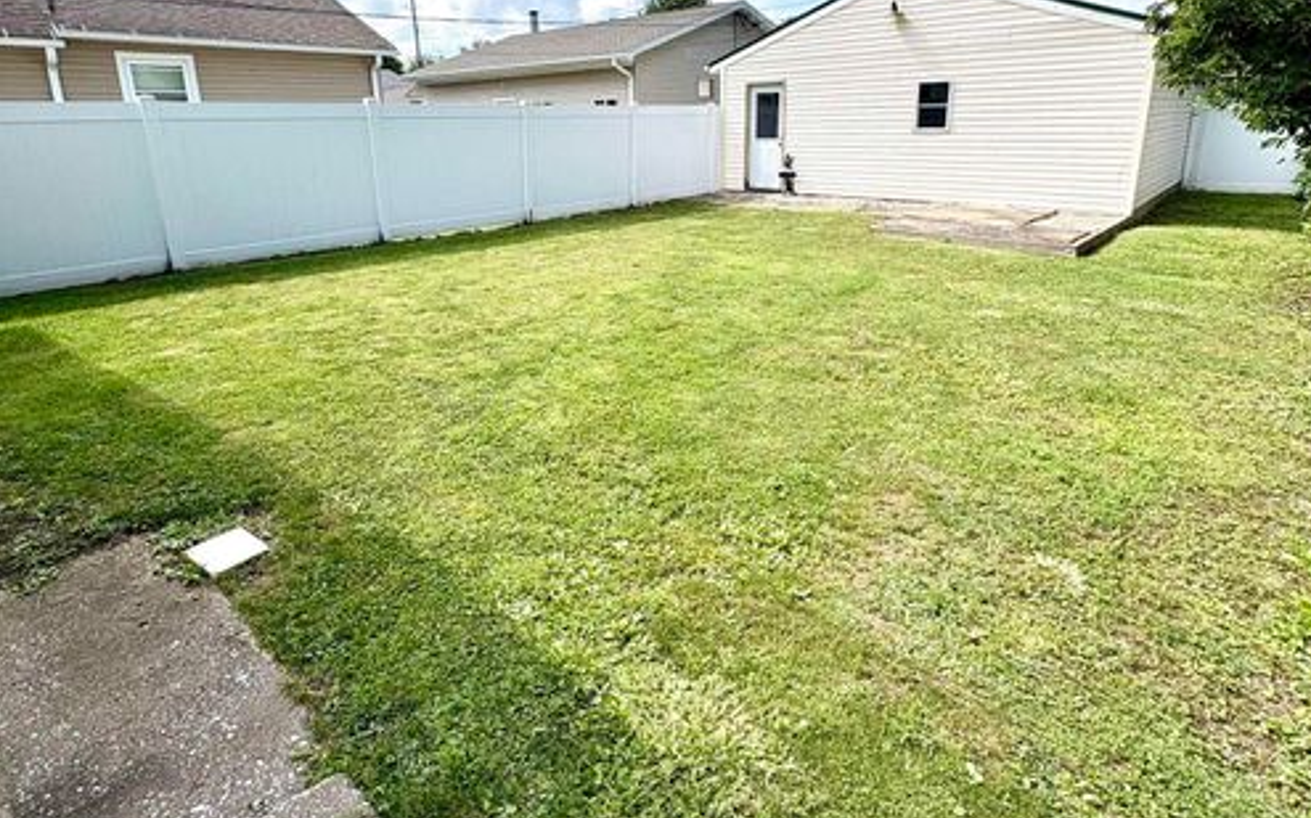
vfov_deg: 58.7
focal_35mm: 20
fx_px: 714
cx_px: 657
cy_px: 298
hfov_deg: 85.1
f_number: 2.2
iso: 50
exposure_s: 1/1789
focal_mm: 2.22
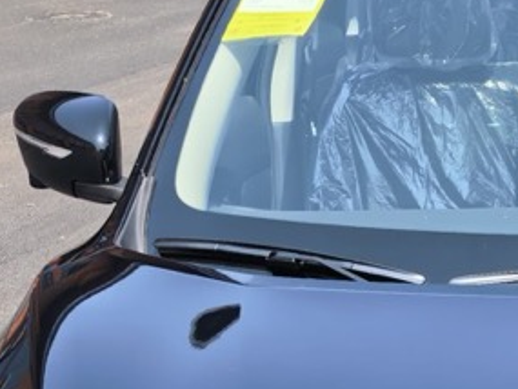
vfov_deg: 12.1
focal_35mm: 118
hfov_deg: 16.1
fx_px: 1767
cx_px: 614
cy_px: 534
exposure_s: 1/2283
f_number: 2
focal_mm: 5.75
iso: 50
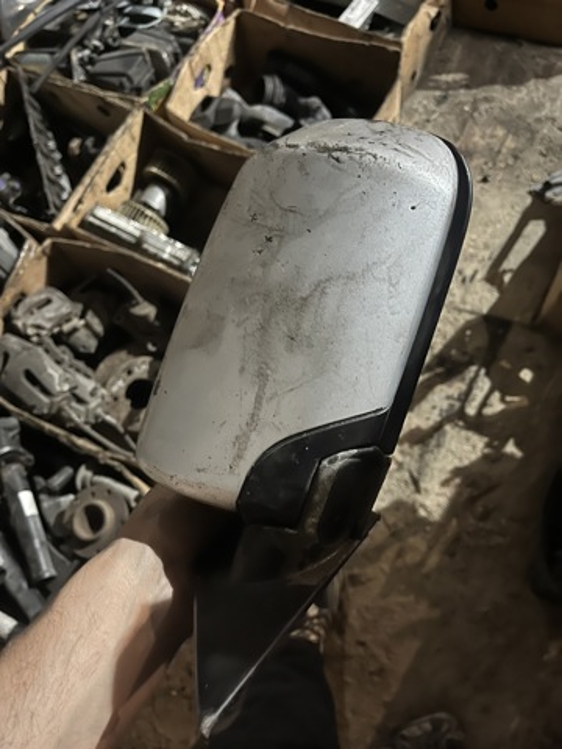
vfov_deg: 67.3
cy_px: 374
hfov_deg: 53.1
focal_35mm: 26
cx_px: 281
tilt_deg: -66.8
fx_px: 563
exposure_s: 1/20
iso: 1000
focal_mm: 5.1
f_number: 1.6
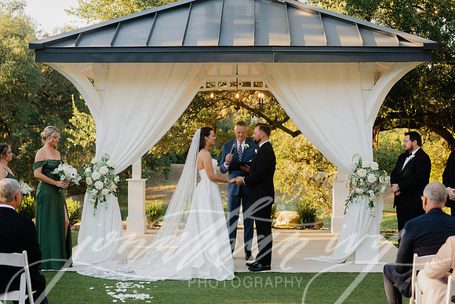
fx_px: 885
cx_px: 228
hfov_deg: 28.8
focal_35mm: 70
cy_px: 152
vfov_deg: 19.5
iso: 400
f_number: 4
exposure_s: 1/500
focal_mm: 70
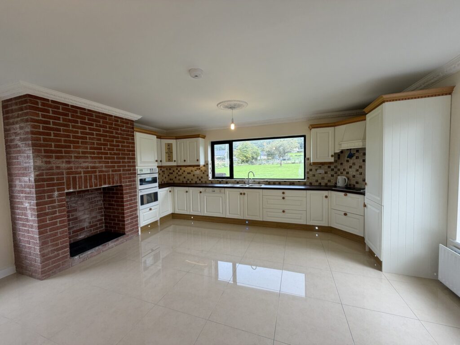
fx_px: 186
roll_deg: +1.3
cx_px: 230
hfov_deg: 102.1
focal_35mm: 14
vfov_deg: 85.7
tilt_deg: -3.5
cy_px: 172
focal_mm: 2.22
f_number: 2.2
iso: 40
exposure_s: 1/100
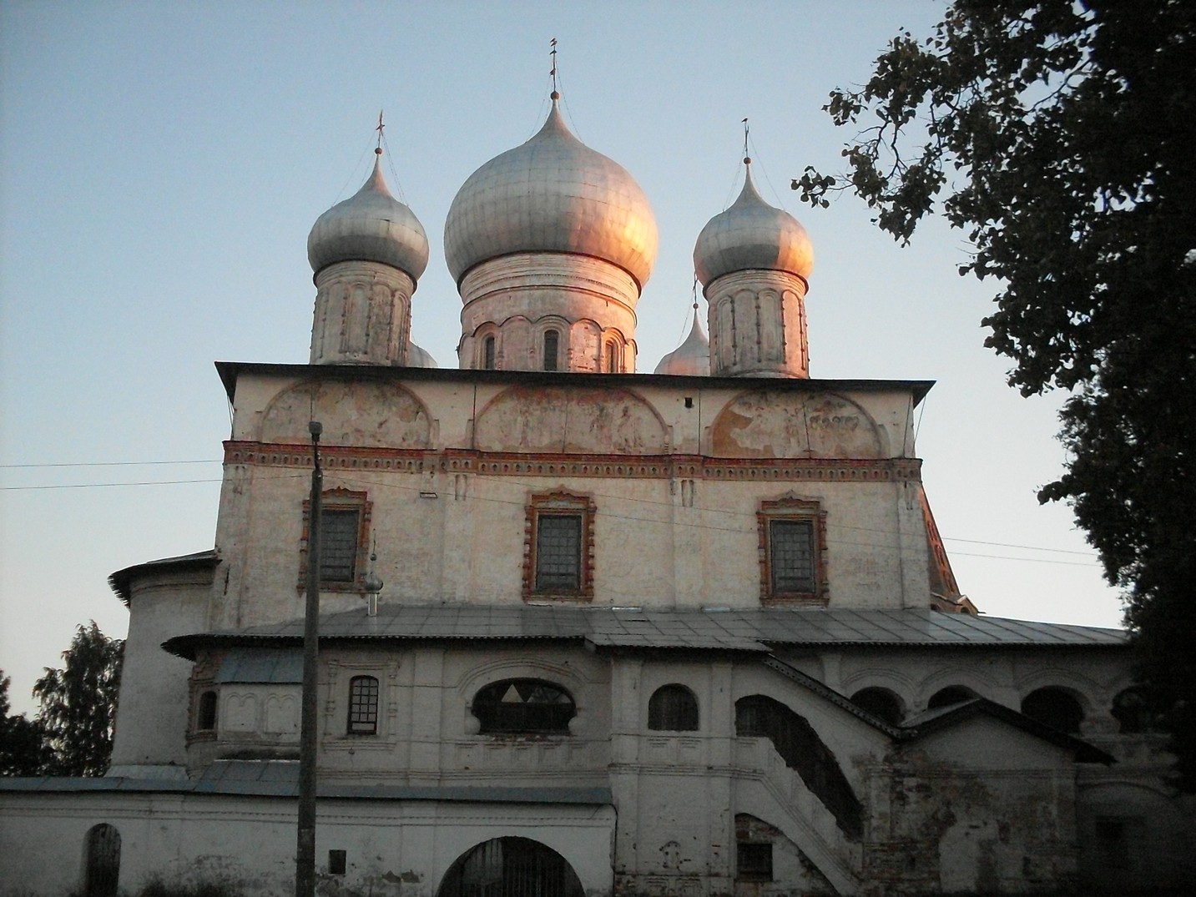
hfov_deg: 49.0
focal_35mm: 38
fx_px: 1313
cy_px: 448
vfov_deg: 37.7
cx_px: 598
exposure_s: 1/500
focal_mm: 6.3
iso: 400
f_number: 2.8
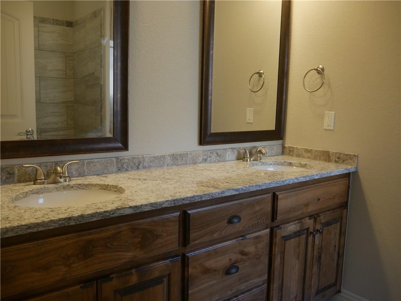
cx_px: 200
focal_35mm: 28
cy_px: 150
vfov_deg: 49.8
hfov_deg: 63.4
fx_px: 324
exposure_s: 1/60
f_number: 3.5
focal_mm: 14
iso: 250
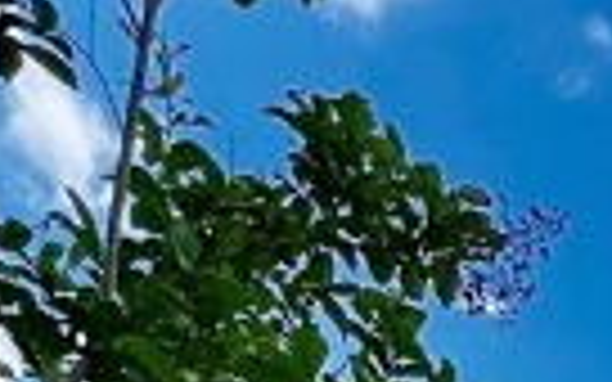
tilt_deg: +0.4
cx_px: 1062
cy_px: 1398
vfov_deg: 8.5
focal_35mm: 104
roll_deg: +0.4
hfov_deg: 16.9
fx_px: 1735
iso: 32
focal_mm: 1.57
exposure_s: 1/1248
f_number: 1.8
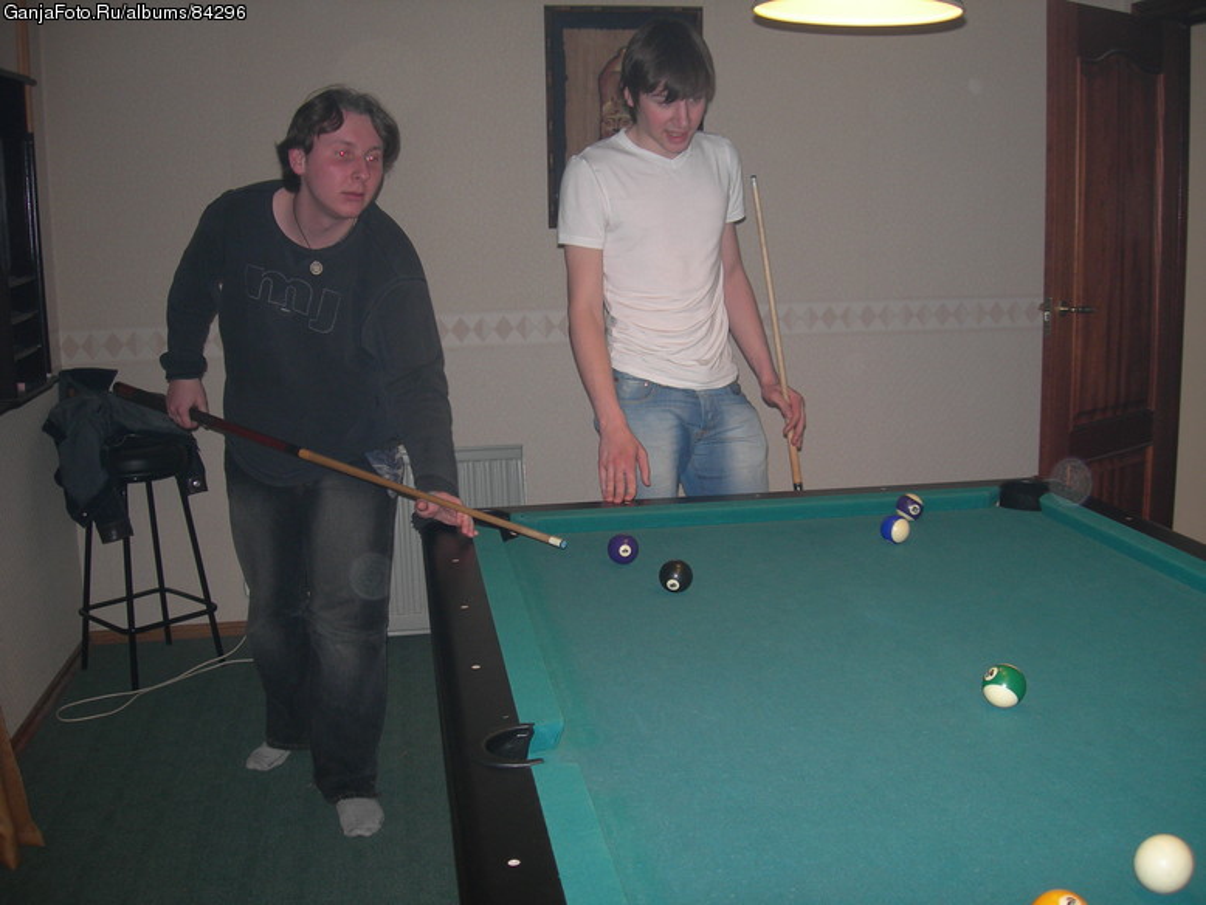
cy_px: 452
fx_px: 1324
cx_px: 603
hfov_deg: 49.0
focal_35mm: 38
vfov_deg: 37.7
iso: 78
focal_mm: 7.8
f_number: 2.8
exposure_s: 1/60.1
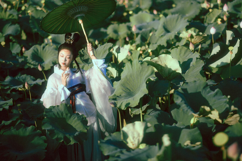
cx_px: 121
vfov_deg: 16.1
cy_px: 80
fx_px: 571
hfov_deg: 23.9
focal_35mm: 85
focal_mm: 85
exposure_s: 1/5000
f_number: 1.8
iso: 100
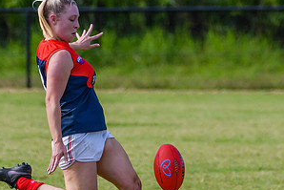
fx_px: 10544
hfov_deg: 1.5
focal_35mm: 1336
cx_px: 193
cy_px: 30
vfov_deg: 1.0
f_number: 6.3
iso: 800
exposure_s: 1/1600
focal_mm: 360
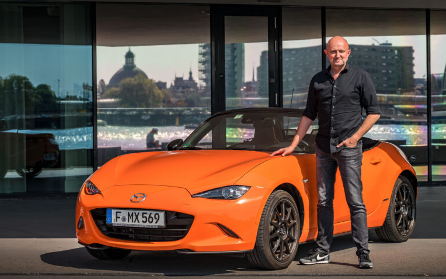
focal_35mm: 85
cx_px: 222
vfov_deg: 15.4
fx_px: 1033
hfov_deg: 24.4
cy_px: 146
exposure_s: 1/400
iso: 160
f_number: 7.1
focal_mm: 83
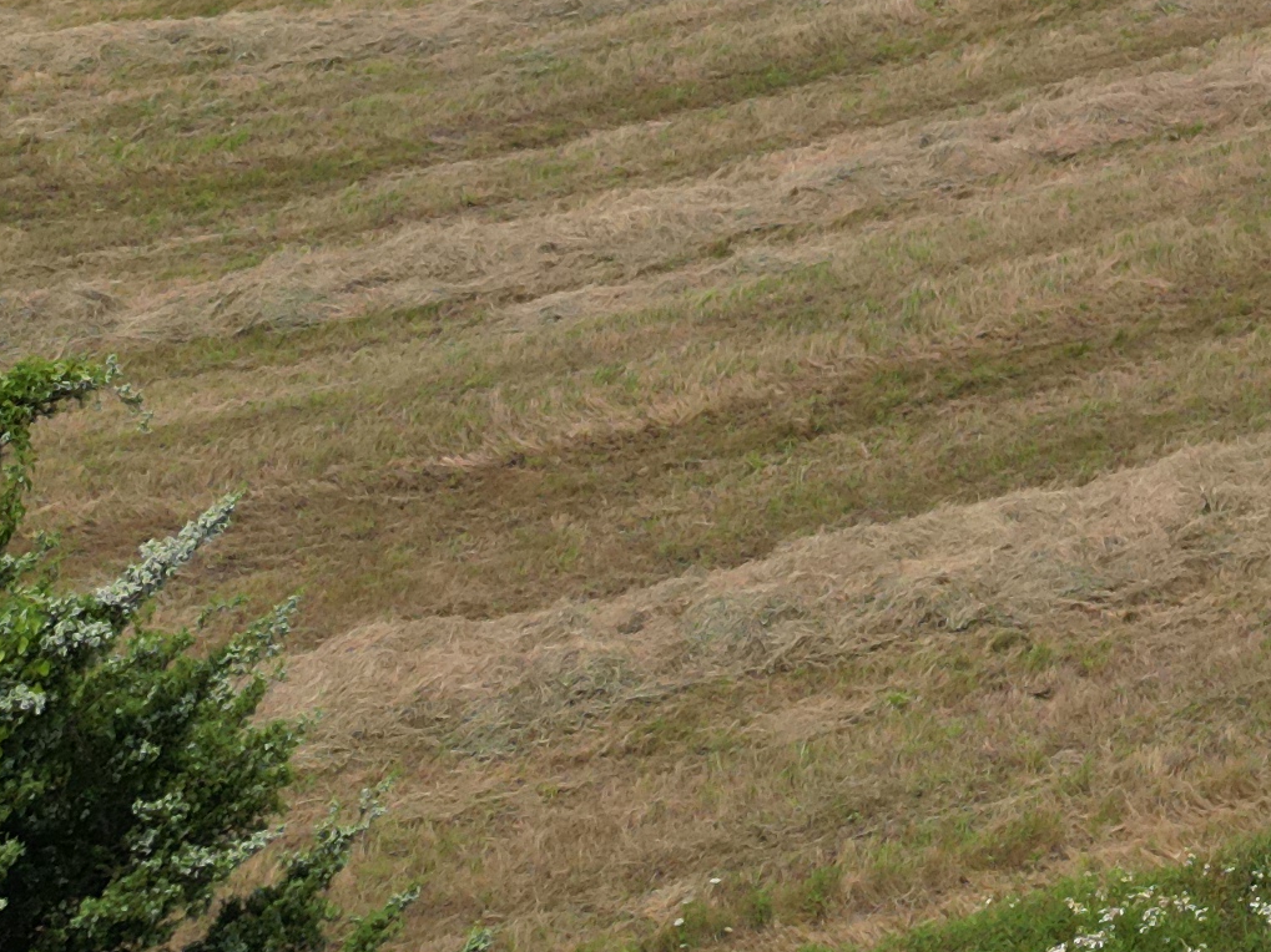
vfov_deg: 13.6
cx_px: 1451
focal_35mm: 95
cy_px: -883
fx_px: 3488
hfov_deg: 19.6
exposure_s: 1/4000
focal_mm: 6.72
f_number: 1.7
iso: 110
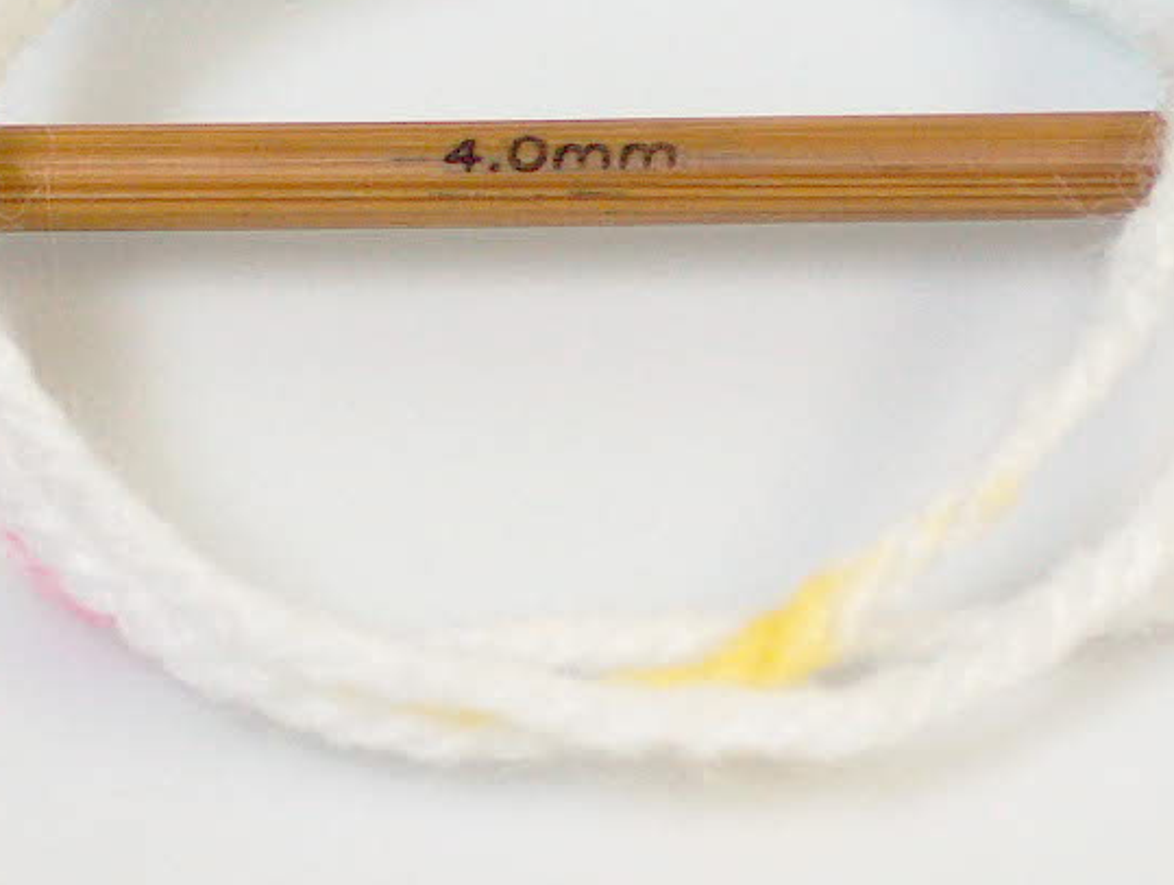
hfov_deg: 6.0
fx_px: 11107
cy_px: 174
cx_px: 895
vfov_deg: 4.6
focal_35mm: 327
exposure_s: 1/36.8
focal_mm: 27.85
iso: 200
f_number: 3
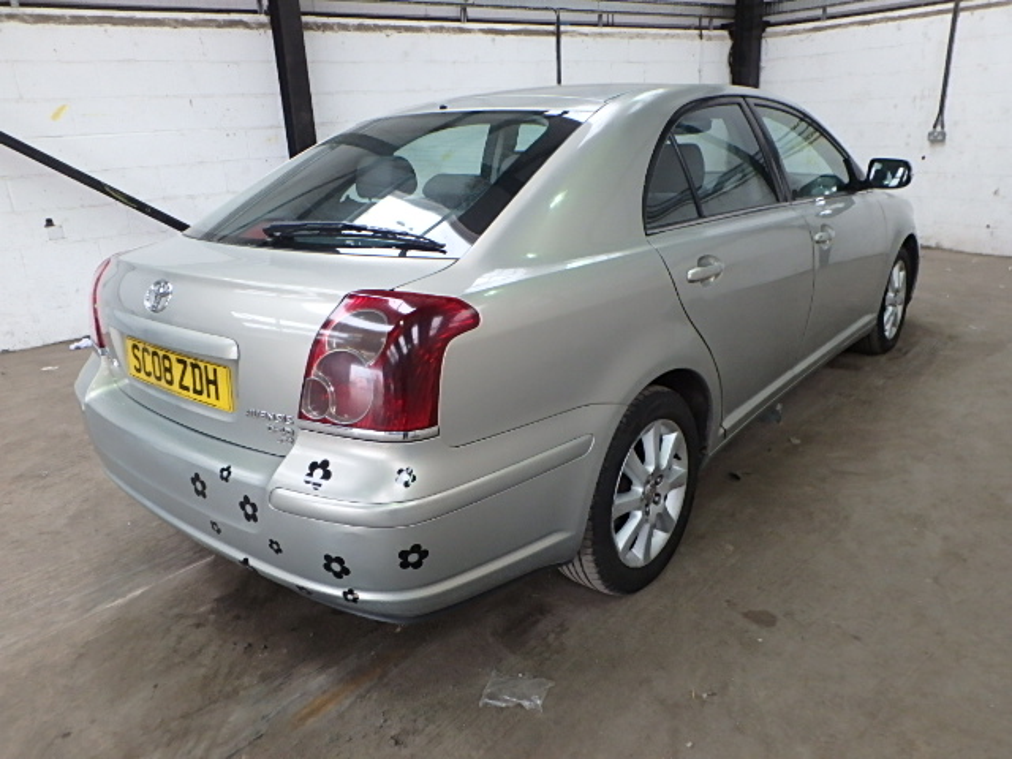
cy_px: 380
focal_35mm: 25
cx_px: 506
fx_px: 731
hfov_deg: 69.4
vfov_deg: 54.9
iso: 400
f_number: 4.1
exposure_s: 1/30
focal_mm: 4.5
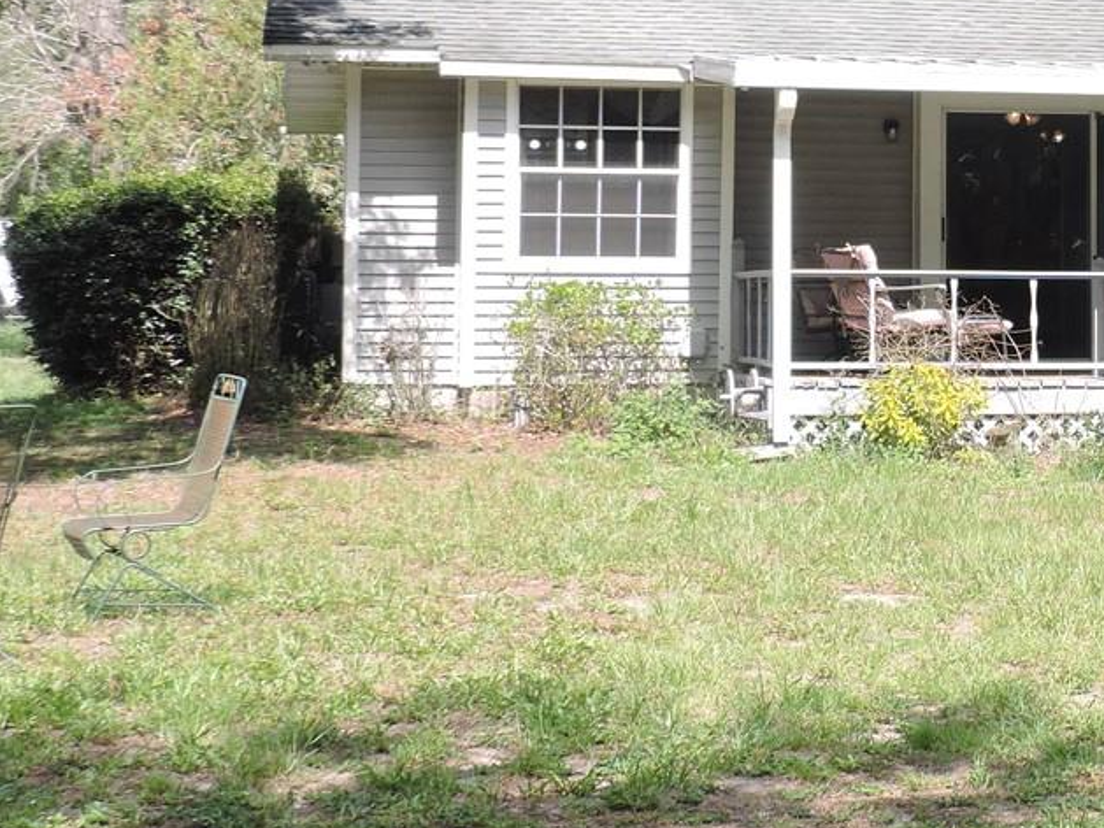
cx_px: 1232
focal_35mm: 89
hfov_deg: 20.9
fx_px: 2839
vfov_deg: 16.4
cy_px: 105
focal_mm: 6.2
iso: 100
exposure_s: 1/400
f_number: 3.3
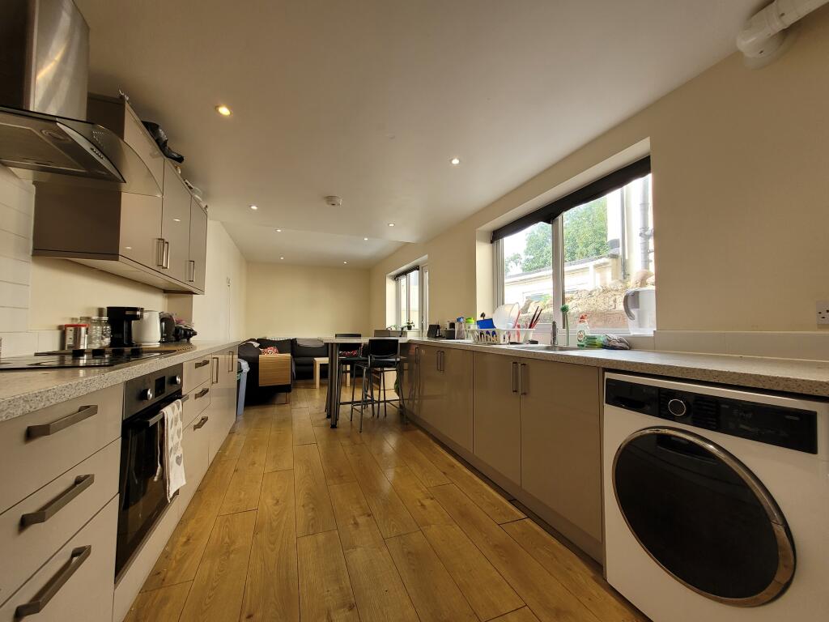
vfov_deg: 89.9
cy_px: 311
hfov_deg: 106.2
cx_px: 414
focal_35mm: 13
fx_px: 311
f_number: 2.2
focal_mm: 1.74
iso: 50
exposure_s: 1/50
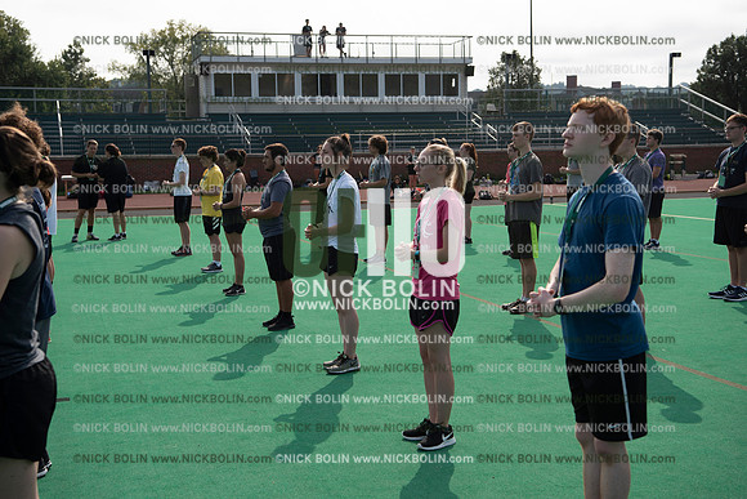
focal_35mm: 52
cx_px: 374
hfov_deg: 38.2
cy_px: 250
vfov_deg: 26.0
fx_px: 1079
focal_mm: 52
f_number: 5.6
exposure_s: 1/640
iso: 125
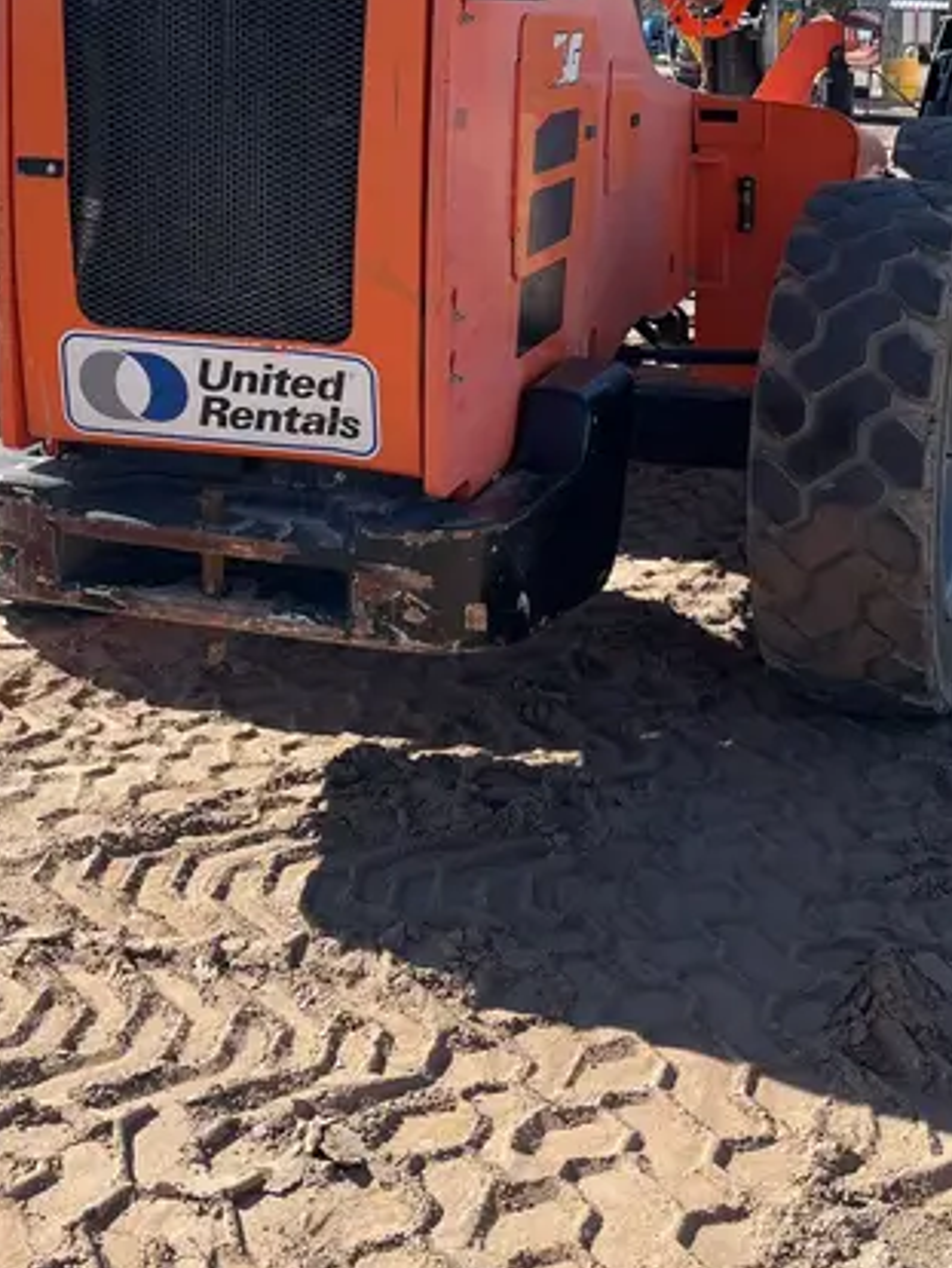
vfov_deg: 39.1
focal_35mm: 46
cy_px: 194
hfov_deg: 31.5
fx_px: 1685
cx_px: 563
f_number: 1.6
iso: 50
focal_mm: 5.1
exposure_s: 1/2179
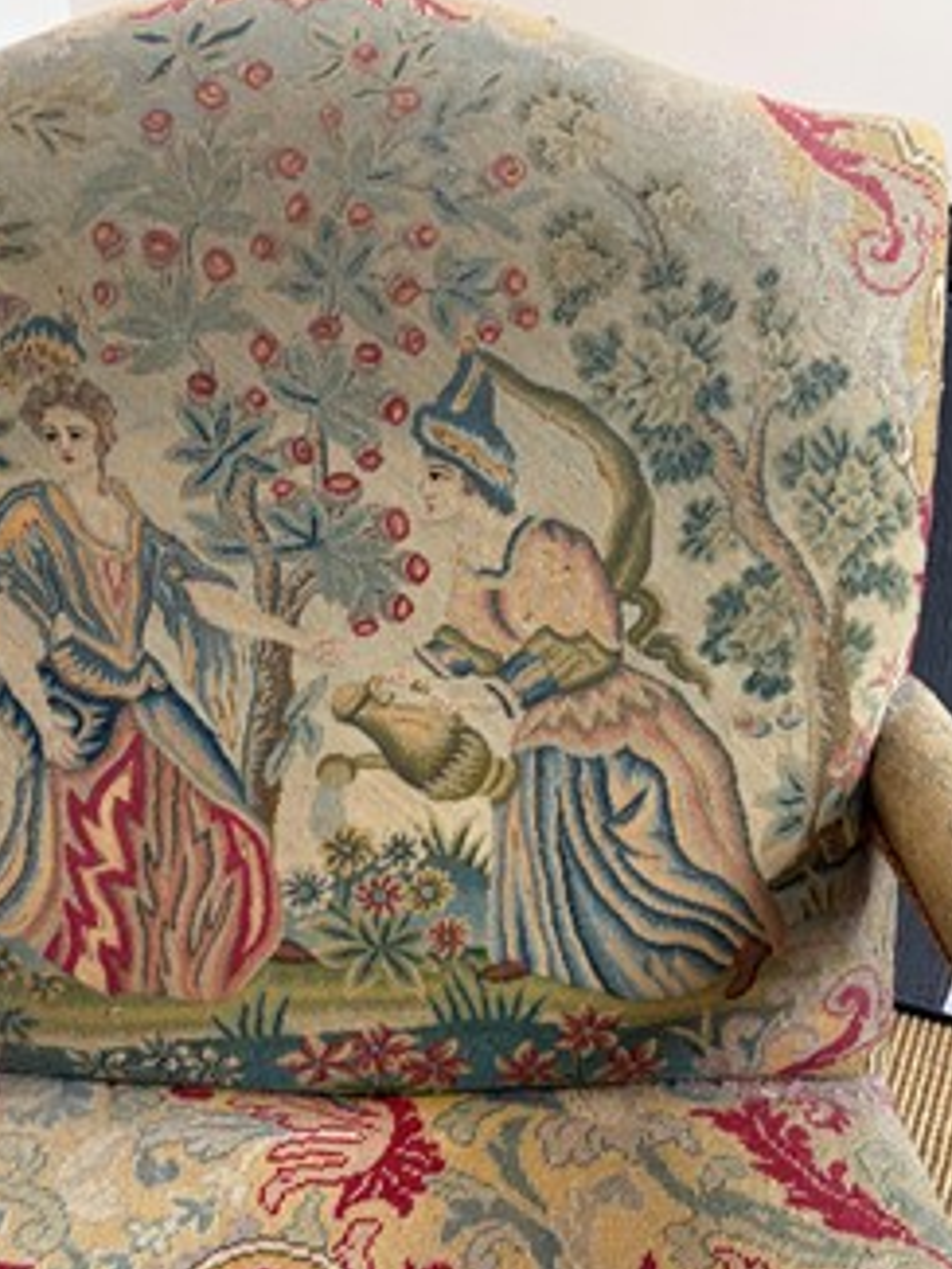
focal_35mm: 32
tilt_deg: -27.4
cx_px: 406
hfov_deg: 44.1
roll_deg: +2.9
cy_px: 582
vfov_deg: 56.7
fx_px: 1173
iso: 125
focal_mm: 5.96
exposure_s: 1/87
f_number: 1.6
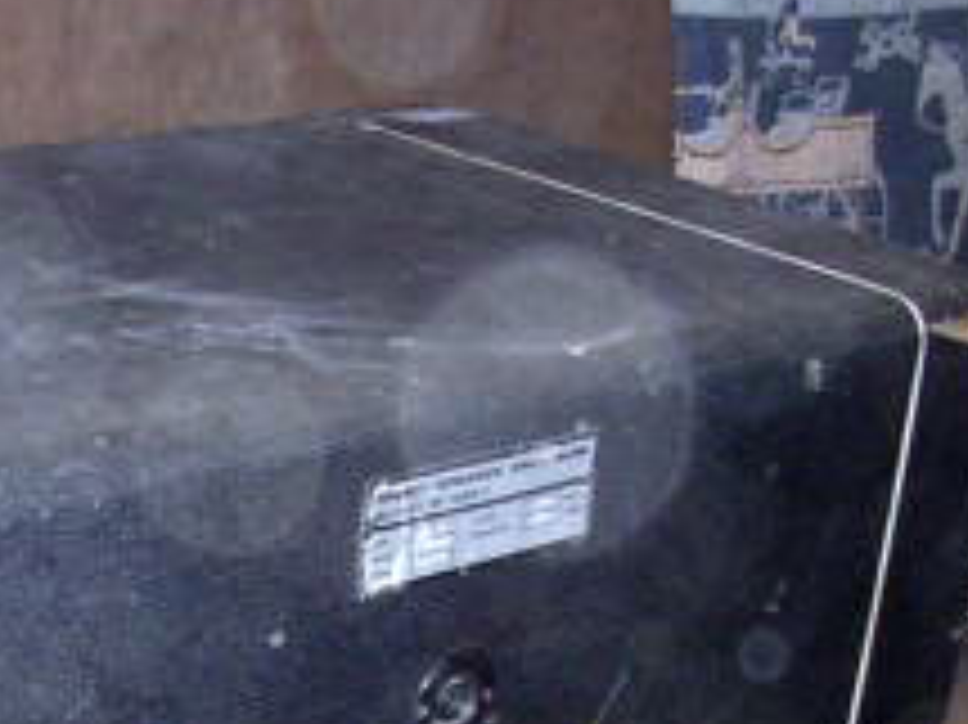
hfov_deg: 17.0
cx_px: -14
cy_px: 1007
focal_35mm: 113
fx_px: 3158
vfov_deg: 12.6
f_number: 2.8
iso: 400
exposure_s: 1/60.1
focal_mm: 5.8
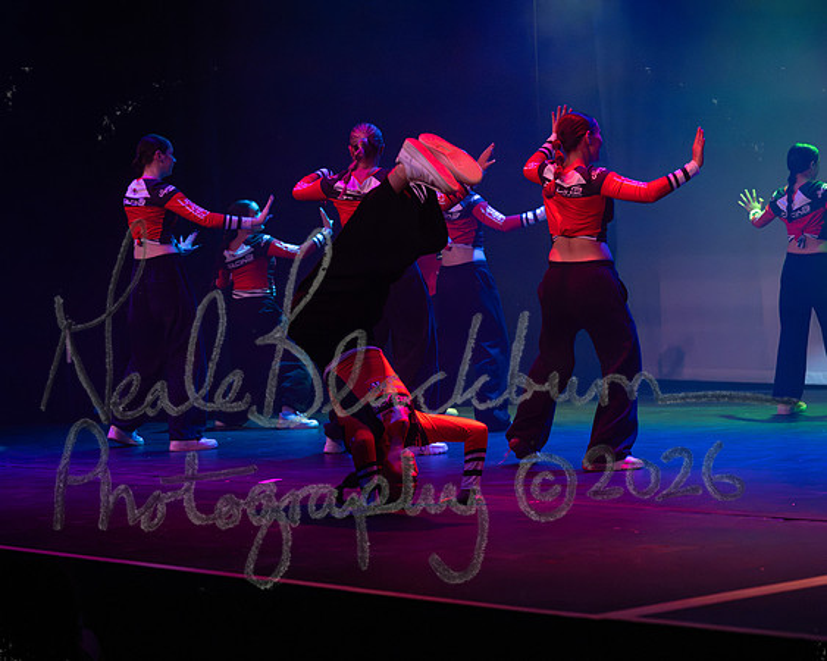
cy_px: 330
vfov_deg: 17.3
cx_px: 357
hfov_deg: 21.5
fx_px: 2178
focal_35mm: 89
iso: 5000
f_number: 4
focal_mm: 79
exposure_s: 1/500
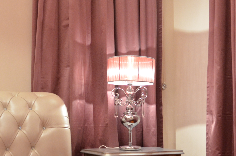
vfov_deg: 22.0
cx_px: 92
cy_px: 111
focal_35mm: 61
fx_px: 399
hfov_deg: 32.8
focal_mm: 18
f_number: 4.5
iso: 1000
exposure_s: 1/25
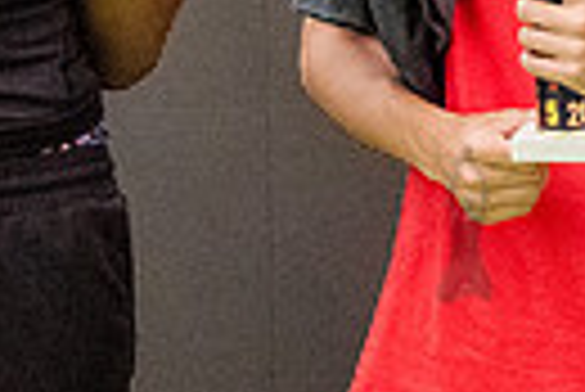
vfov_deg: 6.5
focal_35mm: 208
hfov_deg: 9.8
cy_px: -256
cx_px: 556
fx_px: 3384
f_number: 3.5
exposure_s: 1/800
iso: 6400
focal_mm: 38
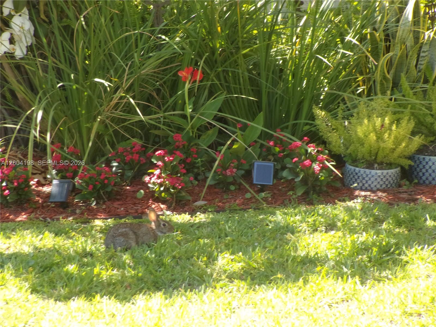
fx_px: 1789
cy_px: 164
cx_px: 218
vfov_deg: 10.4
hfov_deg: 13.9
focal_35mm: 142
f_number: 6.3
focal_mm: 25.5
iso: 111
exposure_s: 1/60
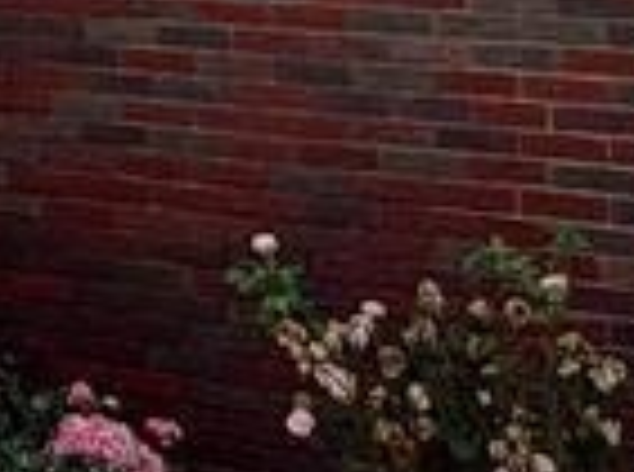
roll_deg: -2.9
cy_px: -526
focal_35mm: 102
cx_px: -90
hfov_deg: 18.5
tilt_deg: +18.9
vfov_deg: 12.4
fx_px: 1863
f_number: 2.2
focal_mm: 2.22
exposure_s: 1/770
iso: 20
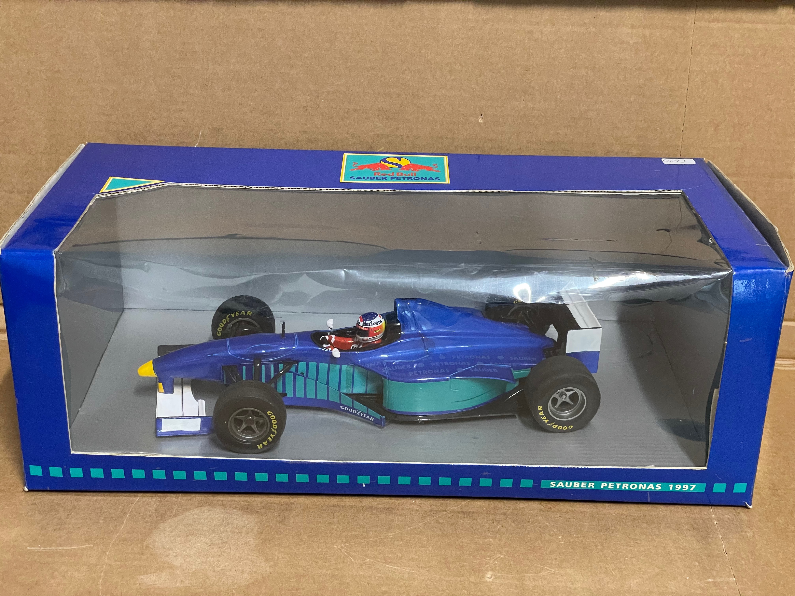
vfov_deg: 28.0
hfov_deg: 36.8
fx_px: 1194
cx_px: 398
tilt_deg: -24.8
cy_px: 298
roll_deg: -1.5
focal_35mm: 52
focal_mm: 6
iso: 500
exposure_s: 1/50
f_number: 2
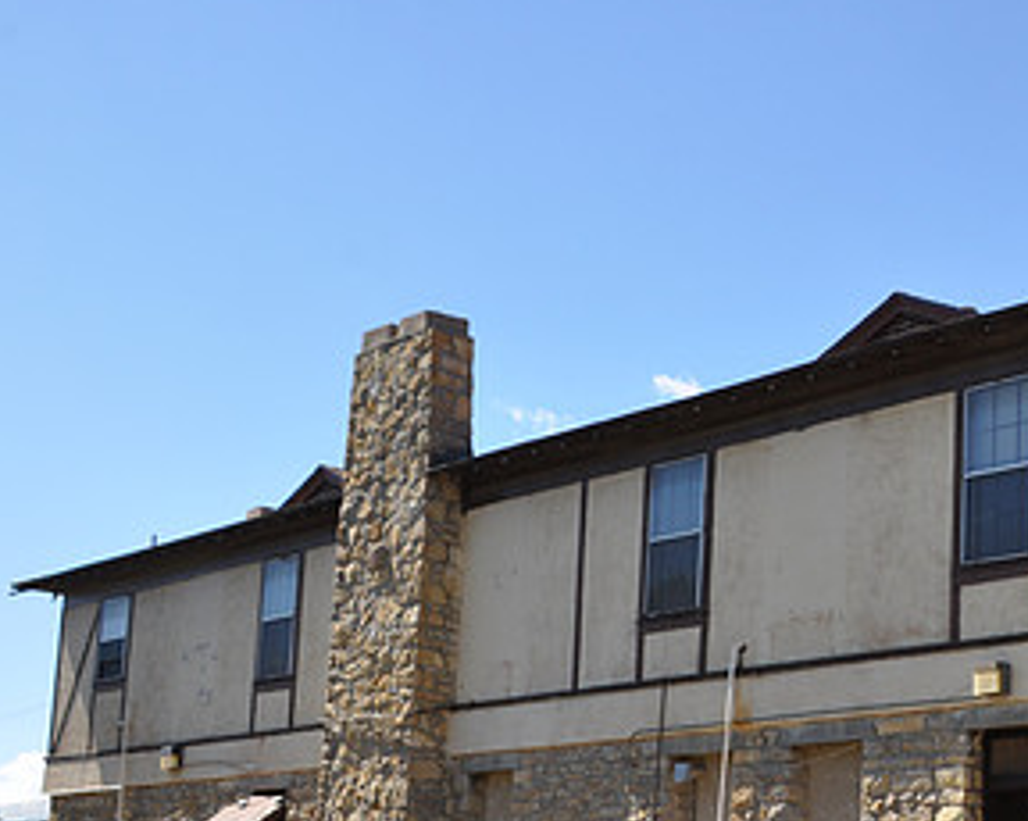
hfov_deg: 26.9
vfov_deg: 22.3
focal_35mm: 68
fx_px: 2067
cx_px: 939
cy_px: 605
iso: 200
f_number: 11
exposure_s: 1/125
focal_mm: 24
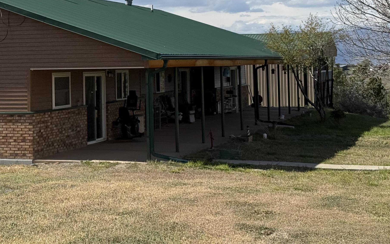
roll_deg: +0.5
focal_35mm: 86
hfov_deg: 23.7
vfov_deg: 15.0
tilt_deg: +4.6
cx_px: 73
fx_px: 914
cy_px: 4
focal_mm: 6.76
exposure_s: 1/8772
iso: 80
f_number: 1.78
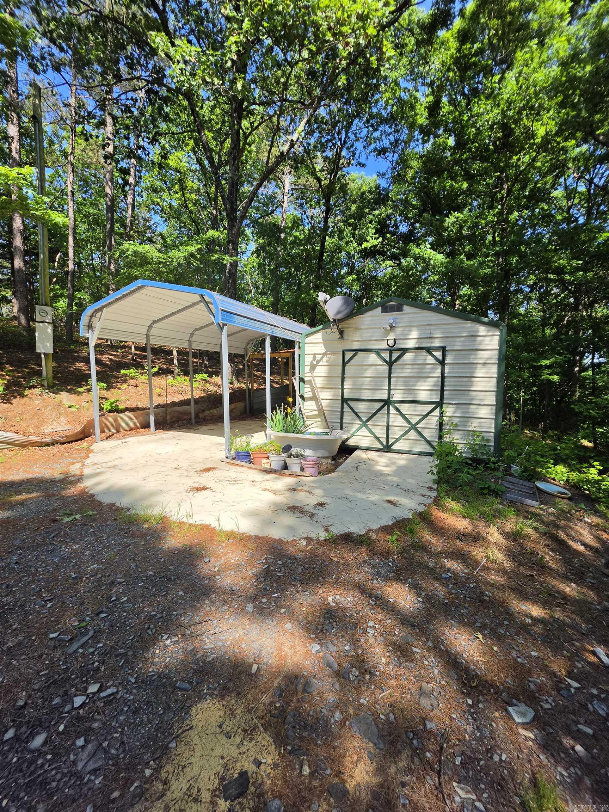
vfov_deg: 106.2
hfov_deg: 89.9
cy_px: 406
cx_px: 304
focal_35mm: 13
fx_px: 305
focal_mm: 2.2
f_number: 1.9
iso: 32
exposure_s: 1/1064
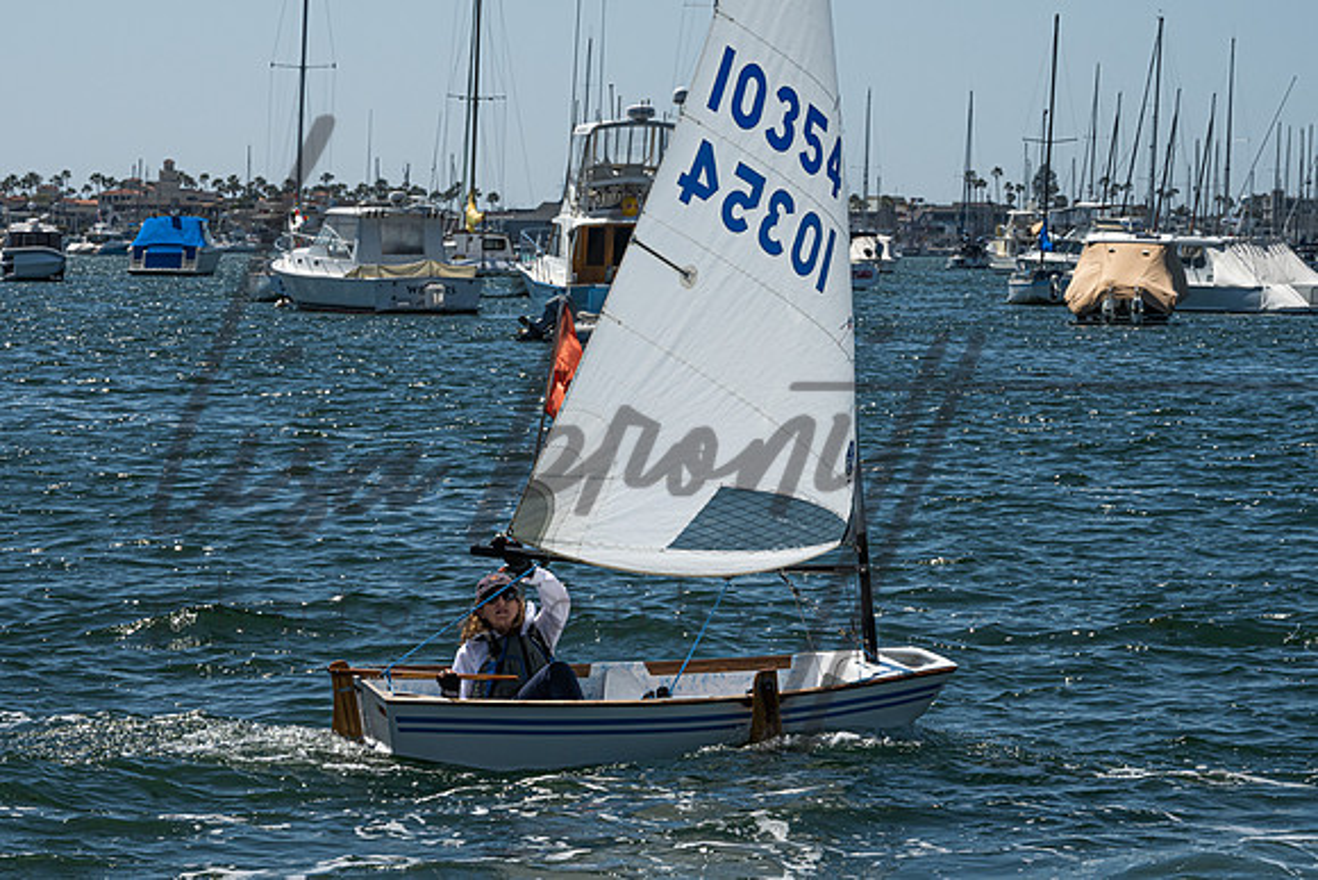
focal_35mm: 150
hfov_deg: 13.7
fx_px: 5496
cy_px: 483
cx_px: 547
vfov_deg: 9.1
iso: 250
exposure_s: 1/640
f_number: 16
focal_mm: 110
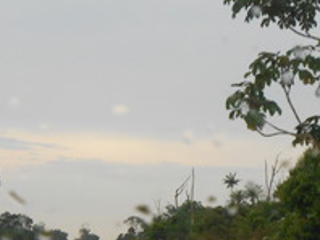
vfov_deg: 10.5
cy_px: 232
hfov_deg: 14.1
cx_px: 108
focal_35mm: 140
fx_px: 1296
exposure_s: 1/250
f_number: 5.6
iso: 250
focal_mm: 11.3
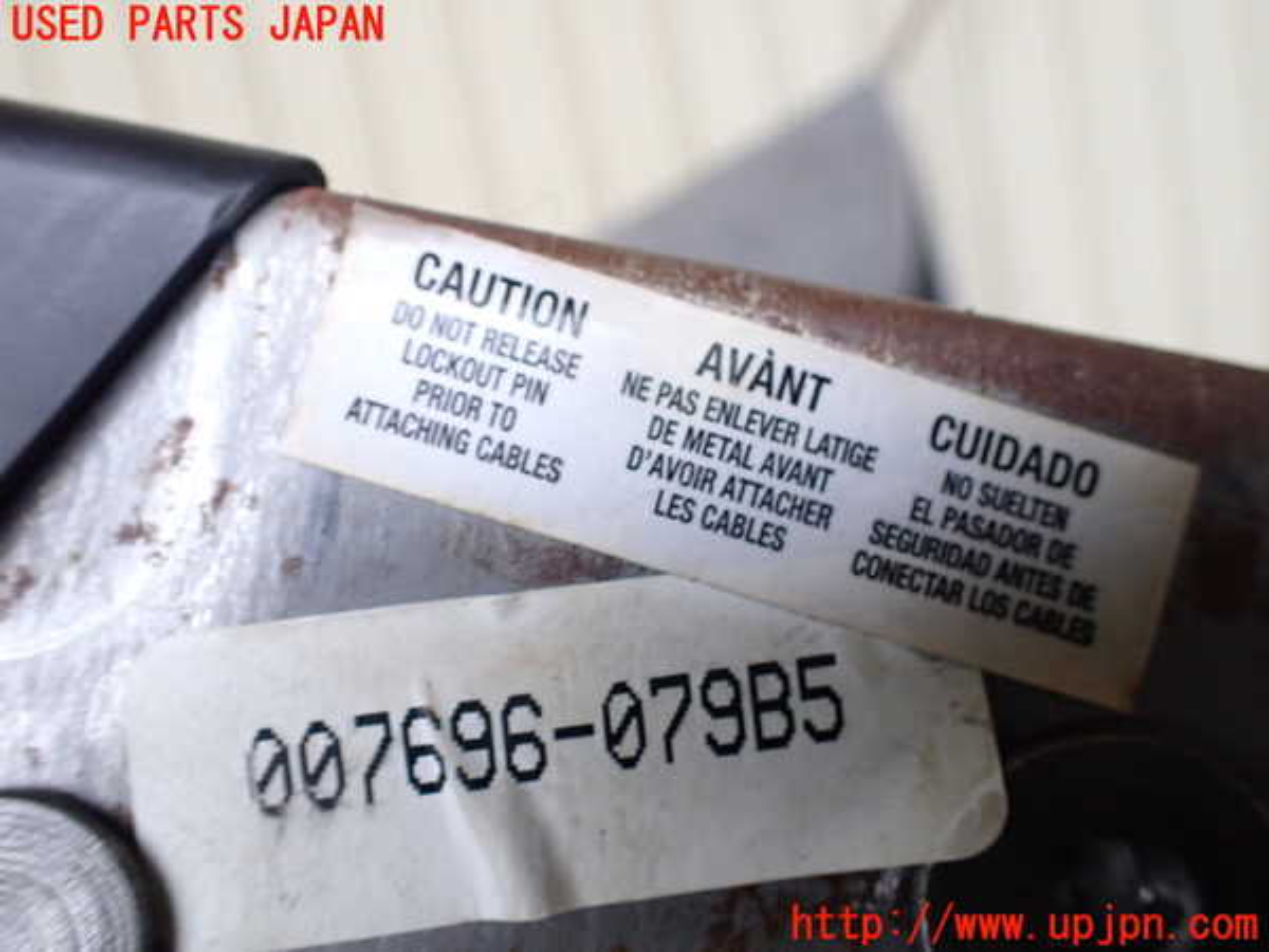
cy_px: 476
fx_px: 1100
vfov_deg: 46.8
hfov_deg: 60.0
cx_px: 634
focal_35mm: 30
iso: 800
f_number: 2.3
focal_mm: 5.4
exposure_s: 1/50
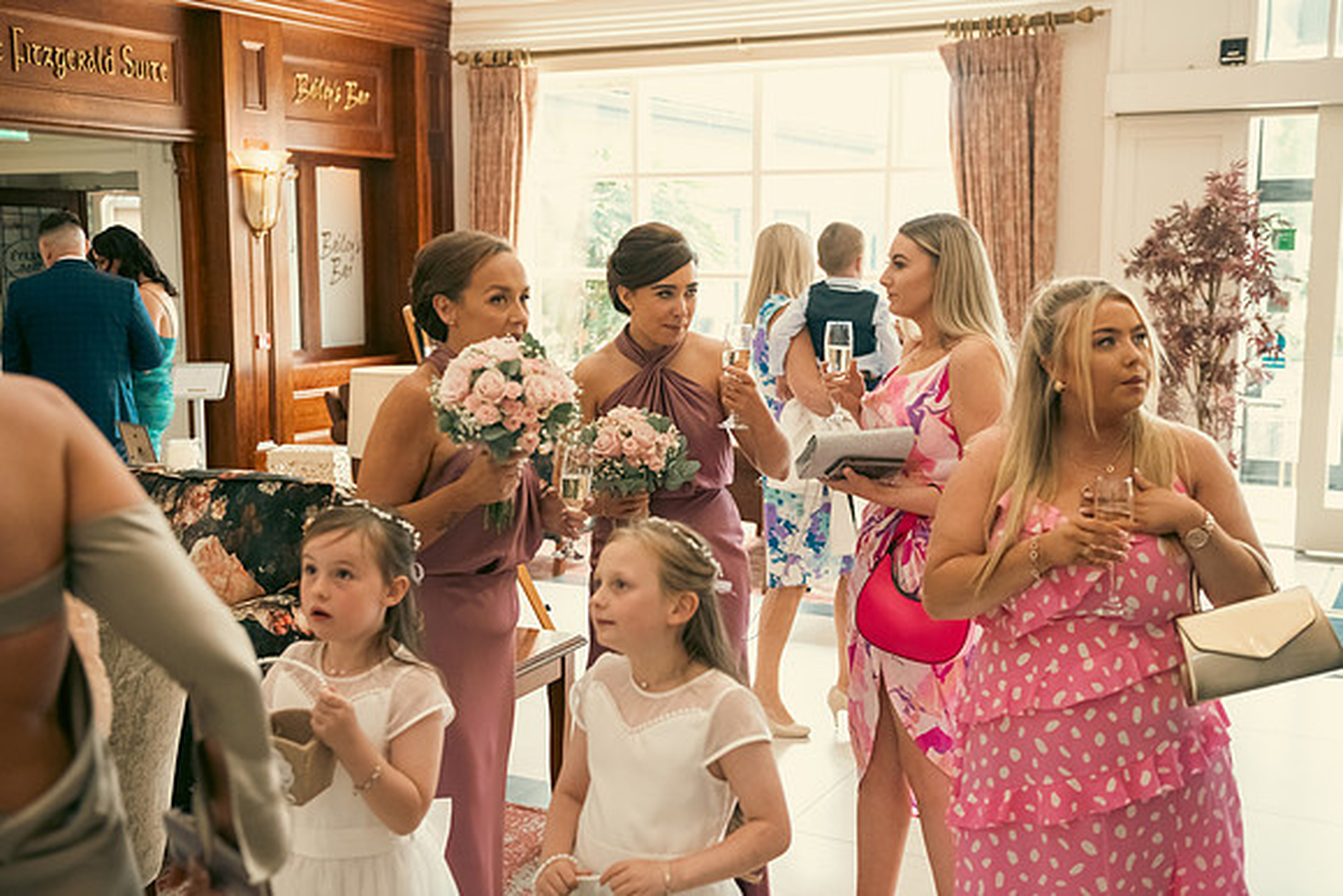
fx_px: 1493
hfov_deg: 48.4
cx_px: 672
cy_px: 448
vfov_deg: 33.4
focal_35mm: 40
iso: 1000
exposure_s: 1/160
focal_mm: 40
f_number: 3.5
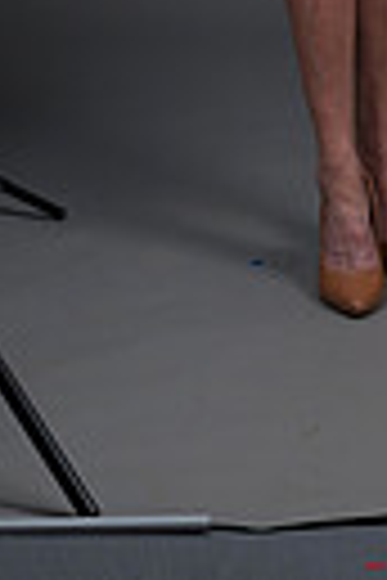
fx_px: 4482
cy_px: -427
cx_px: 346
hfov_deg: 4.9
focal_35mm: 278
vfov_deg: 7.2
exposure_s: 1/250
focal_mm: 80
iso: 160
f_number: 5.6
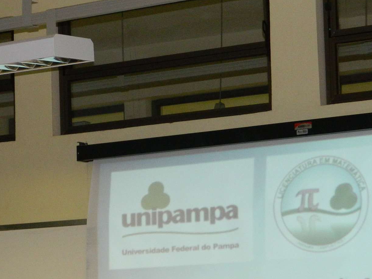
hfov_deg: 13.2
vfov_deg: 9.9
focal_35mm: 149
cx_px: 53
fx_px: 1601
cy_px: 241
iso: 280
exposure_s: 1/50
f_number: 4
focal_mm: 12.6
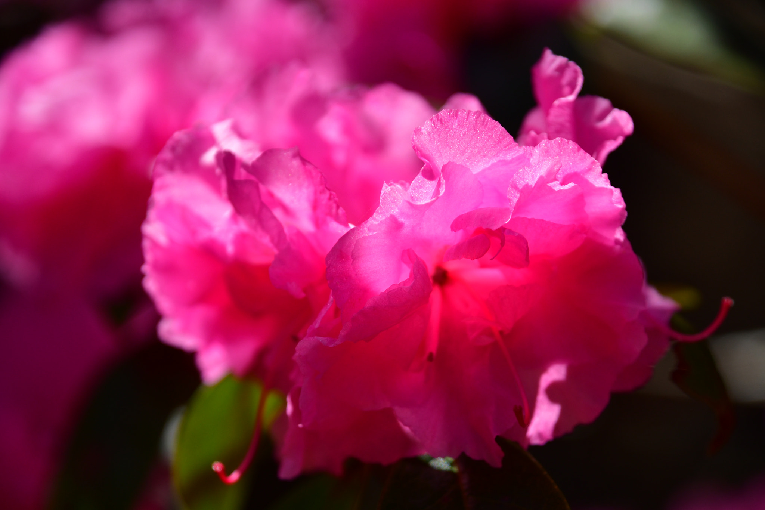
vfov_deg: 6.5
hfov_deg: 9.8
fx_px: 4462
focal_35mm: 210
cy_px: 255
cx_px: 382
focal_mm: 140
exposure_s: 1/400
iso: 250
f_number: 6
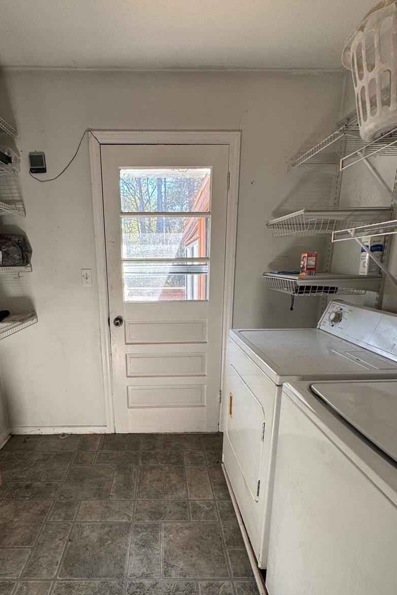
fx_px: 314
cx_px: 163
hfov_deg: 64.1
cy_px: 339
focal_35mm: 19
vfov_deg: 86.4
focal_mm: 2.22
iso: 100
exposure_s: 1/99
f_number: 2.2
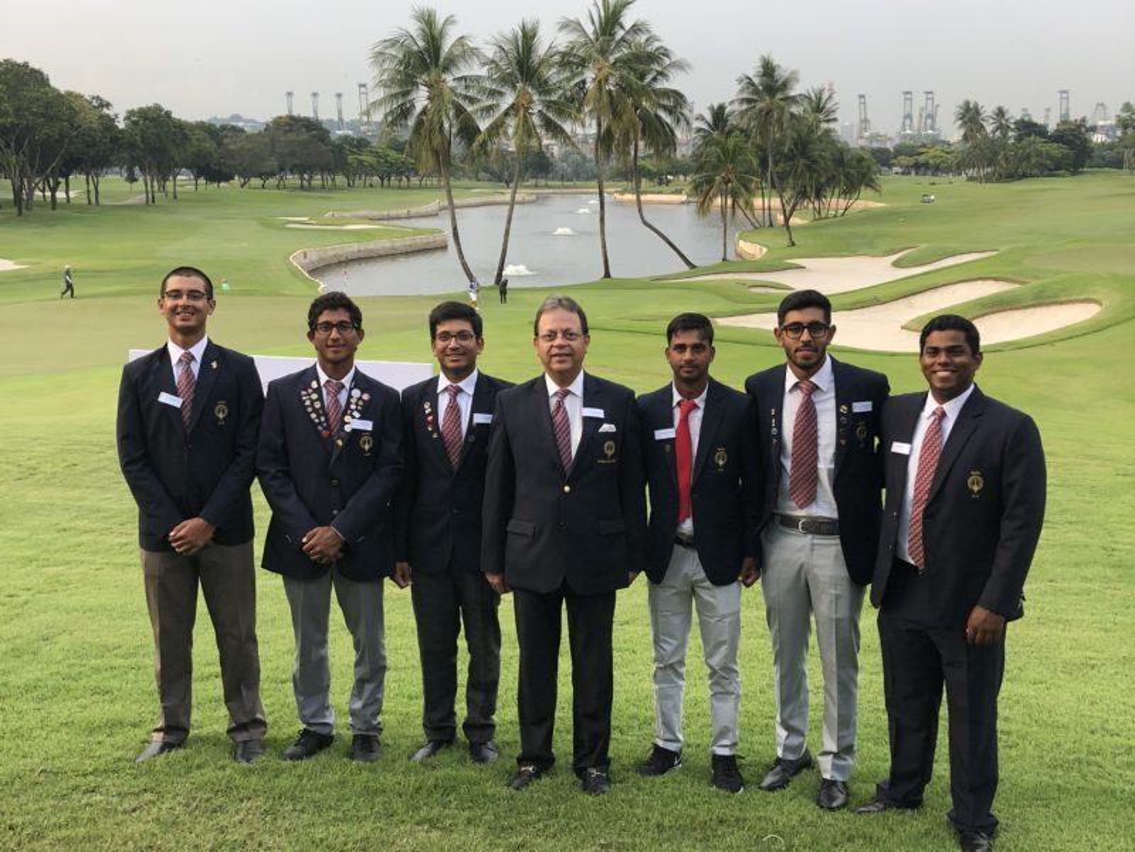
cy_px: 426
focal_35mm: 28
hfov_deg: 63.4
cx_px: 568
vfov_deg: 49.7
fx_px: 918
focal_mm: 4
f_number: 1.8
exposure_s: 1/30
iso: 20
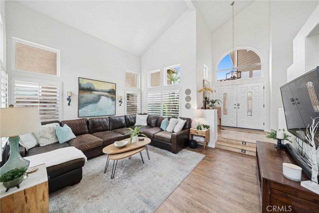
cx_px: 160
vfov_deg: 90.0
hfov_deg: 112.6
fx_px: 106
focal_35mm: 12
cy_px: 106
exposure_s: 1/30
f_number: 8
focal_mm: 12
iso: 200
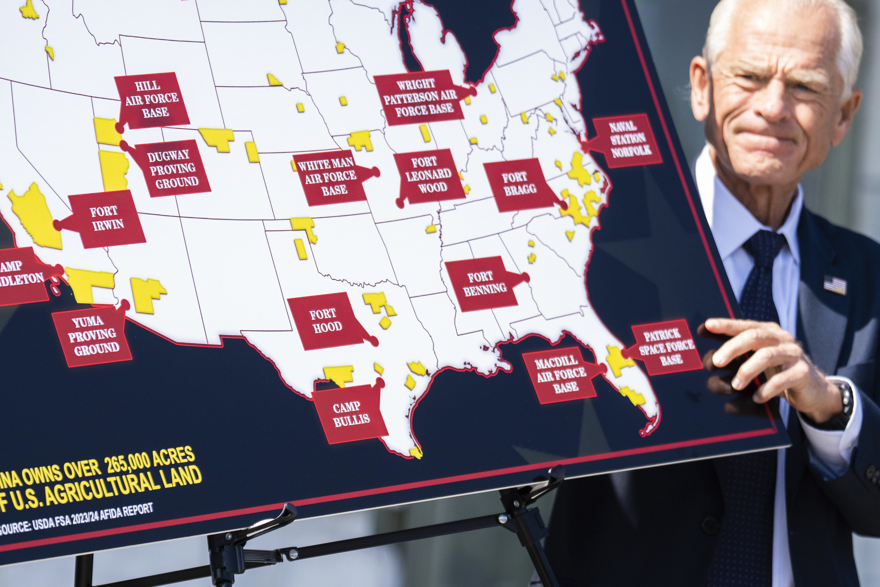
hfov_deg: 8.3
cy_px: 151
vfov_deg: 5.5
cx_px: 160
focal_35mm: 249
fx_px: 6086
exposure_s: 1/3200
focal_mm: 119
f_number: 2.8
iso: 500
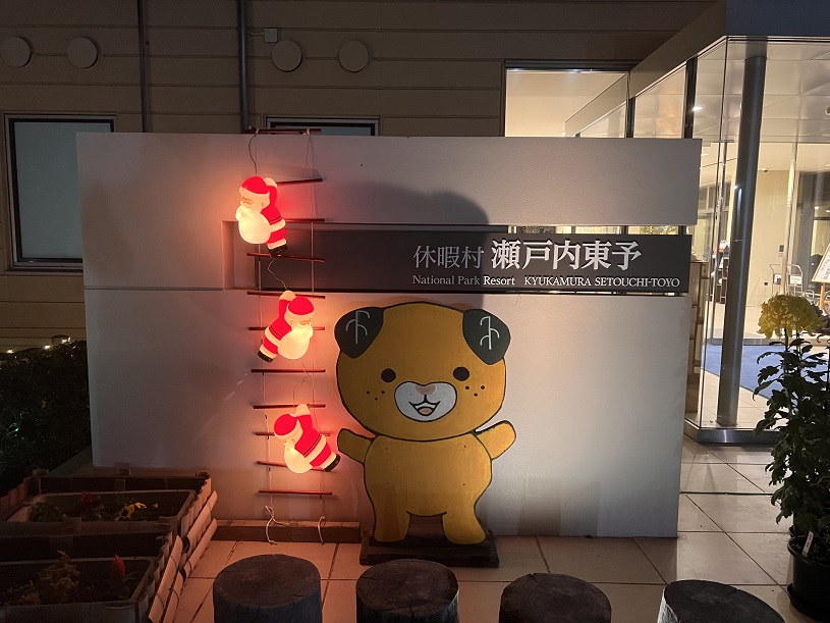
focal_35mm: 26
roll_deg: -0.7
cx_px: 415
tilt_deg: -6.3
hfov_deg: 67.3
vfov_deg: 53.1
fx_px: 623
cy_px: 312
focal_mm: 5.7
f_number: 1.5
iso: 500
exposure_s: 1/44
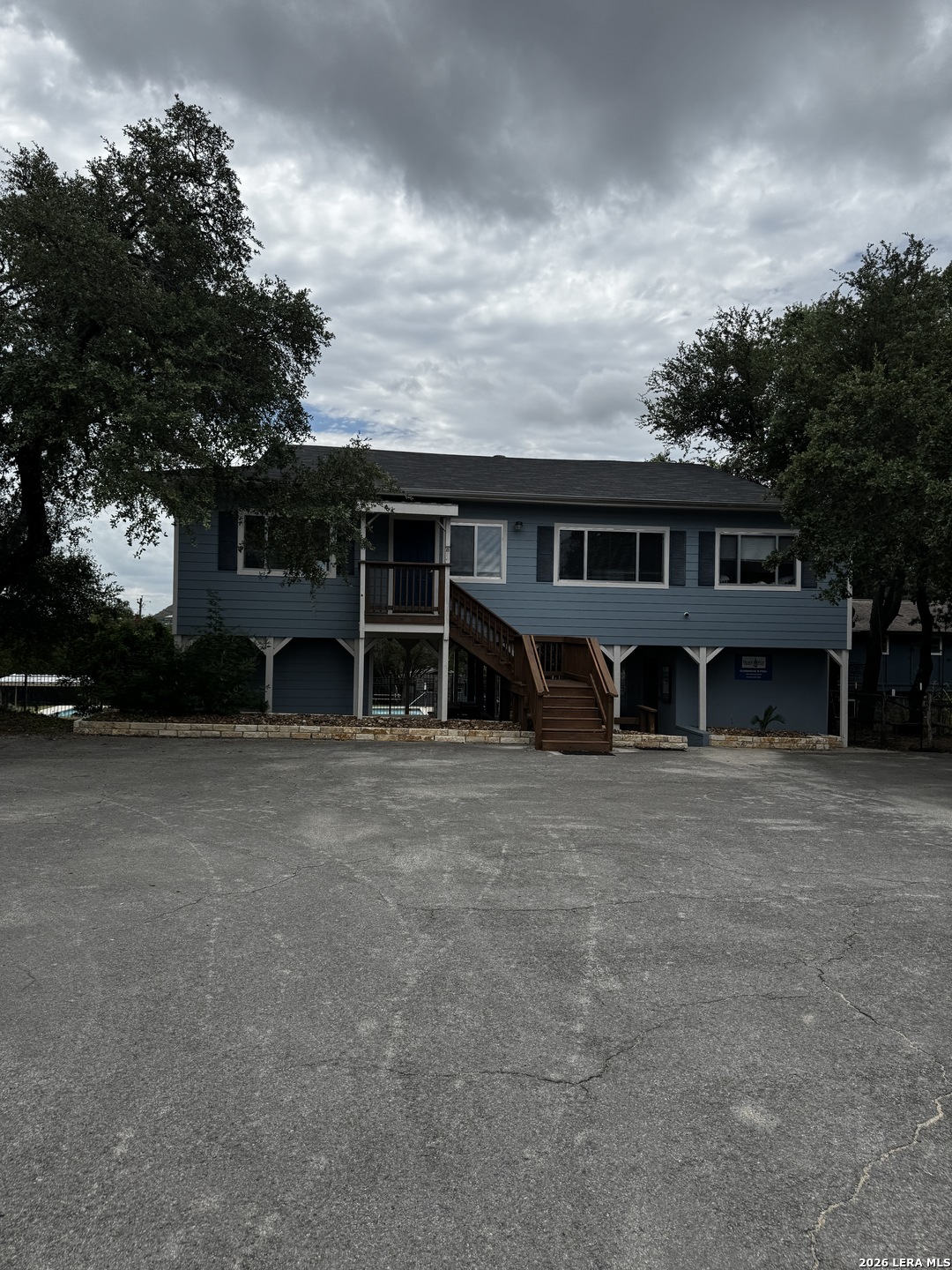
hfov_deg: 56.8
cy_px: 635
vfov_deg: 71.6
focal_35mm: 24
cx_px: 476
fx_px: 880
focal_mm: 6.76
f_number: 1.78
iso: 80
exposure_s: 1/7092
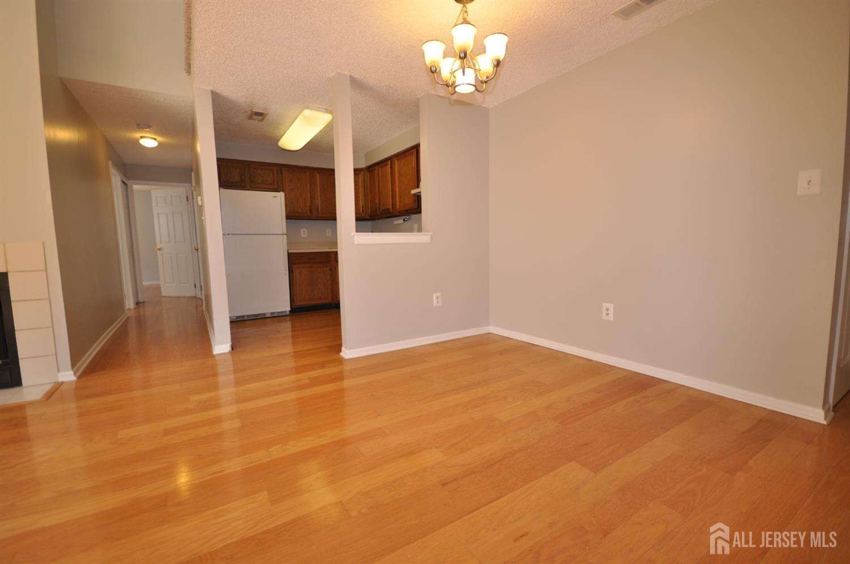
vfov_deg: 77.1
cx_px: 425
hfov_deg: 100.5
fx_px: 354
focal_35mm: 15
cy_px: 282
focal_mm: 10
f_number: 4.5
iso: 400
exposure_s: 1/80
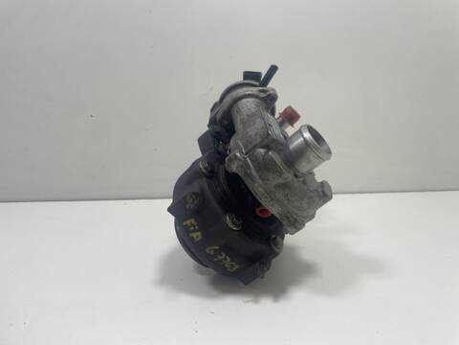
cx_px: 230
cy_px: 172
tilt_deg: -13.5
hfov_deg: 67.3
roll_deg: +0.7
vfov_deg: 53.1
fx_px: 345
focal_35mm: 26
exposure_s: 1/100
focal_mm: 4.2
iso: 80
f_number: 1.6
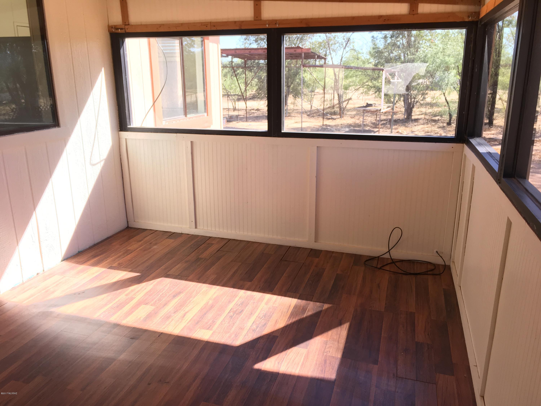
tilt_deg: -14.7
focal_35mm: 29
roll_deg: -1.6
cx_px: 270
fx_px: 453
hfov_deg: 61.7
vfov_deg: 48.2
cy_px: 203
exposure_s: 1/120
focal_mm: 4.15
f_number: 2.2
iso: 32
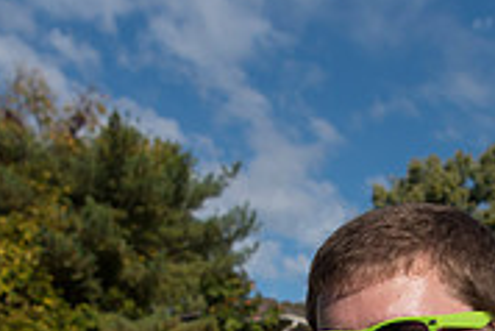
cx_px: 367
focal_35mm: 78
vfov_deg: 16.2
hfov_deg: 25.7
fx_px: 1073
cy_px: 477
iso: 250
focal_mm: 24
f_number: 4.5
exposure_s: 1/3200
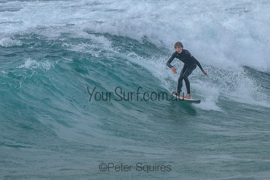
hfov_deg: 3.7
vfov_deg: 2.5
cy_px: 84
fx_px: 4128
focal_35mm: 550
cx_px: 177
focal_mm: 400
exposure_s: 1/2000
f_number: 9
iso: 500
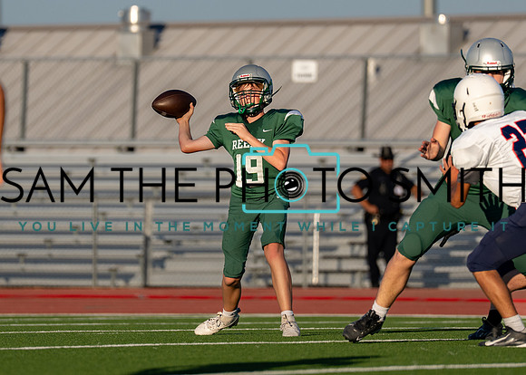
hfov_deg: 4.3
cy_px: 113
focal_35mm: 472
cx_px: 250
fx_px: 7052
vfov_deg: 3.0
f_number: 2.8
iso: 200
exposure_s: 1/4000
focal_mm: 200
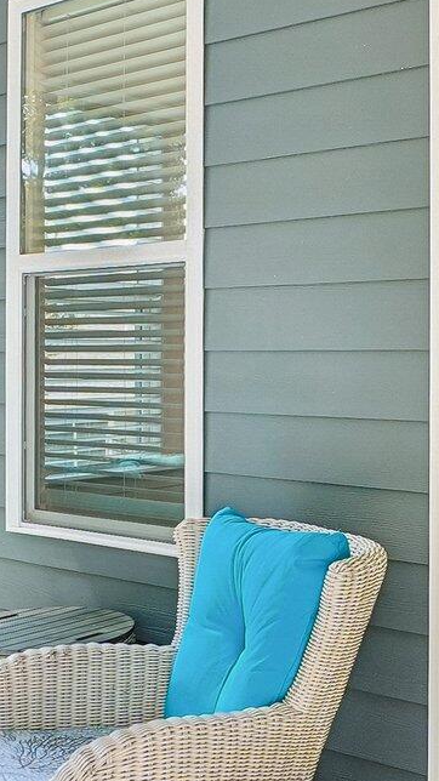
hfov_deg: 23.6
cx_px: 342
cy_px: 346
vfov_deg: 41.3
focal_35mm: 50
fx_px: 1035
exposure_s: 1/20
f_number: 8
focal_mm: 10
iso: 400
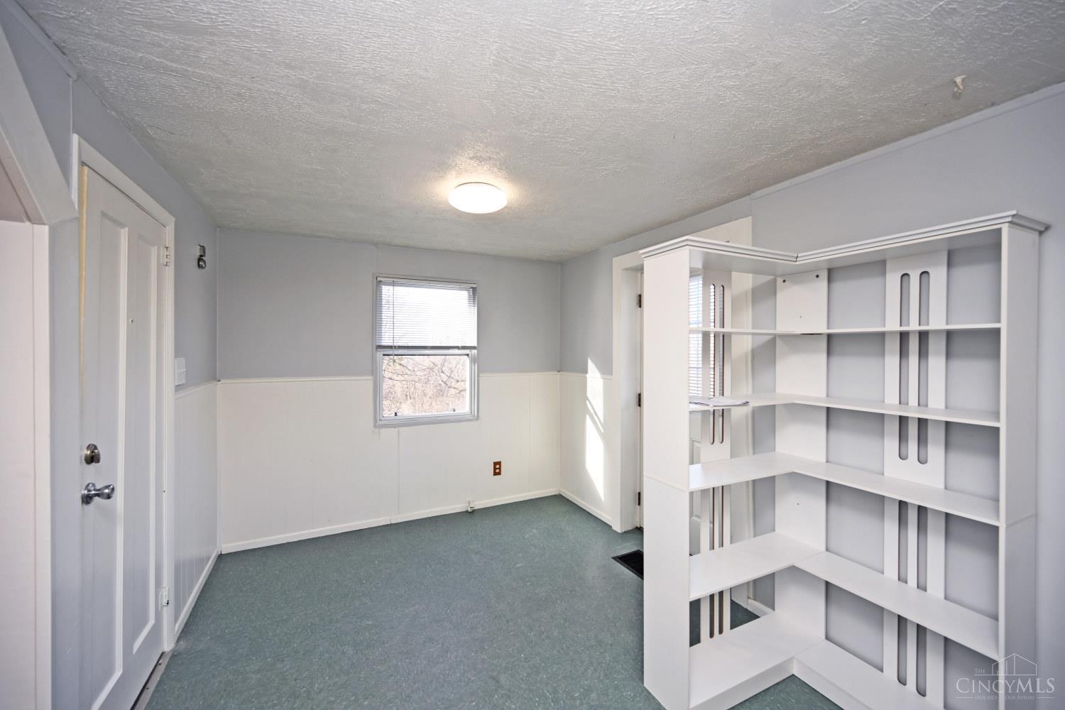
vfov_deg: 81.2
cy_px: 355
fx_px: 414
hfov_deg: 104.3
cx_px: 532
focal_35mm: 14
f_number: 4.5
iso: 200
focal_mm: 14
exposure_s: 1/80
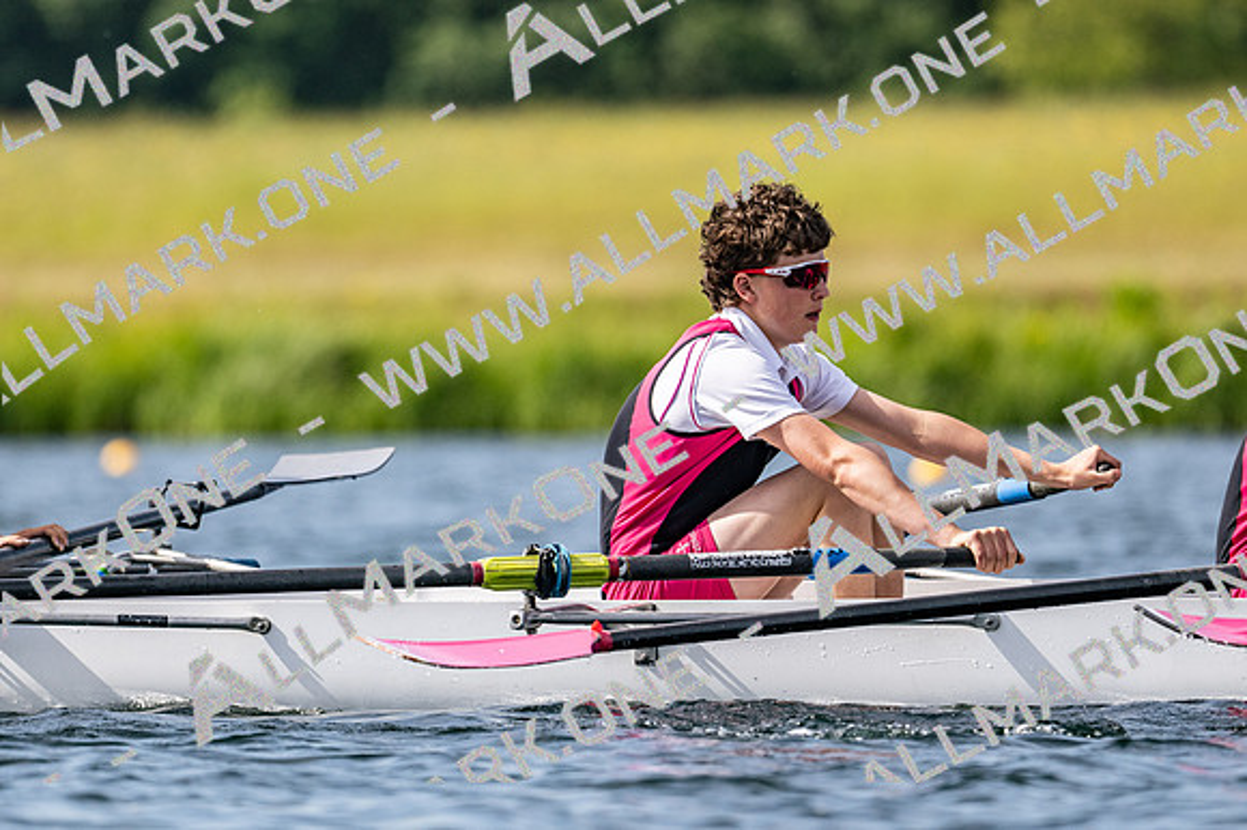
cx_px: 624
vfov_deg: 2.3
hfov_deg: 3.4
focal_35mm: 600
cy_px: 415
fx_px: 20771
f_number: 4.5
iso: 220
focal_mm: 400
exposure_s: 1/2500
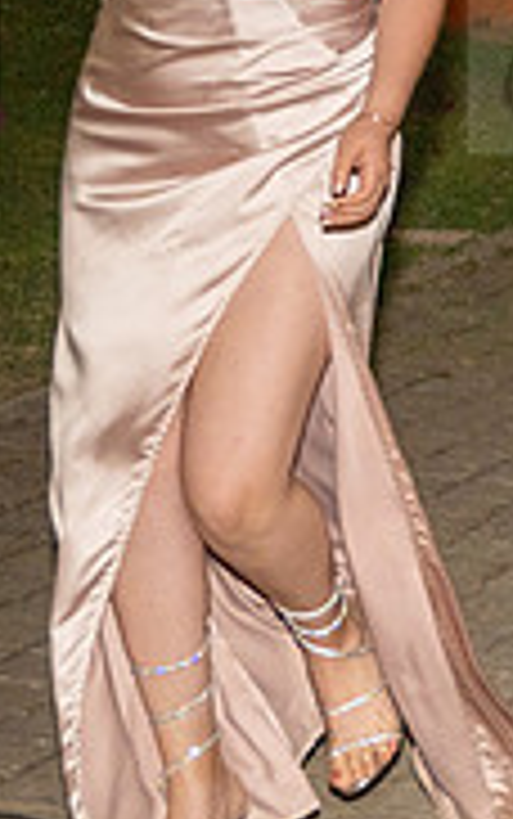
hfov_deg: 7.2
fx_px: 3998
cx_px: 860
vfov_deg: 11.6
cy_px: 47
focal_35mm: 179
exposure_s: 1/160
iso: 2000
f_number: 5.6
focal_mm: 55
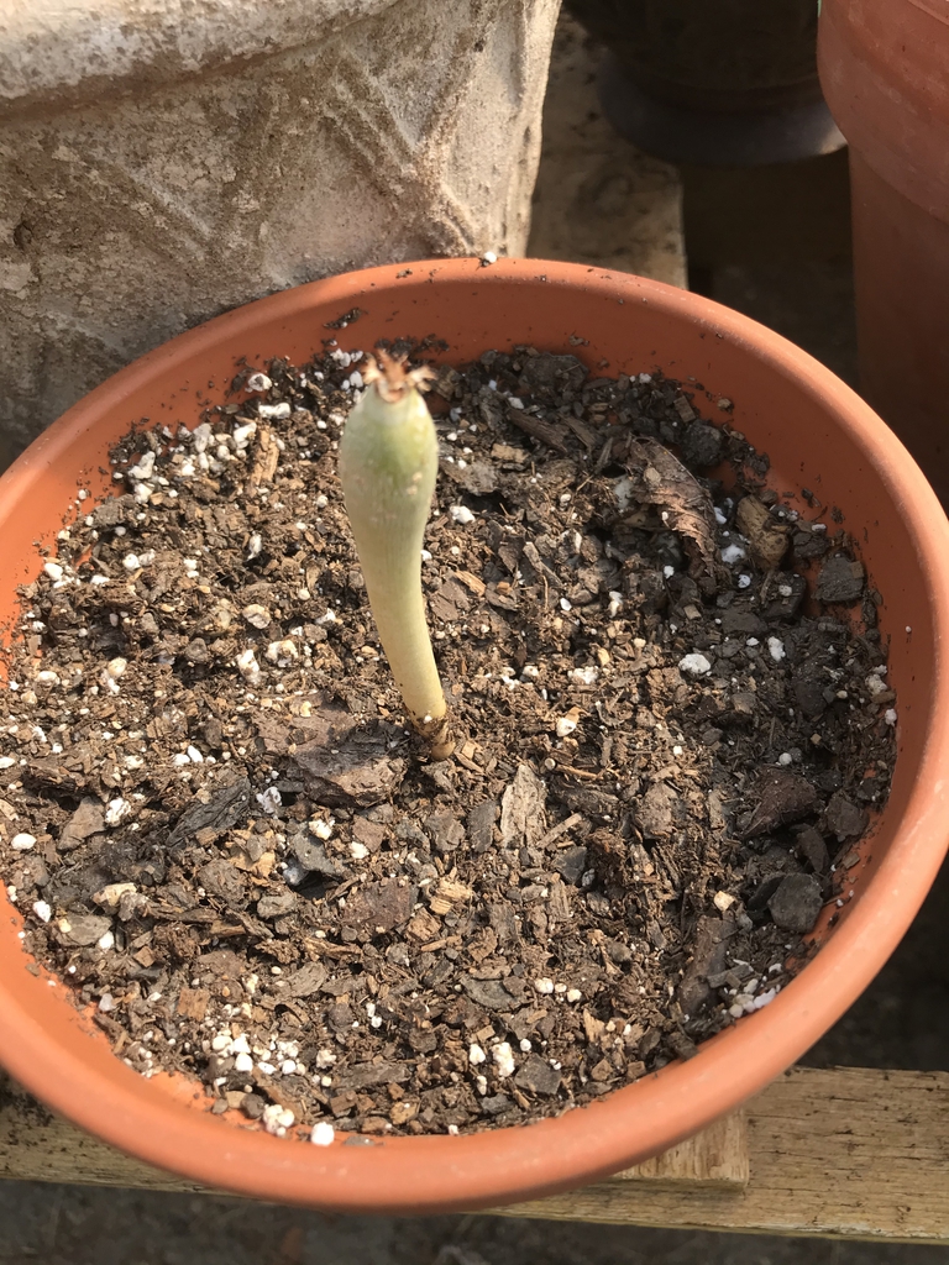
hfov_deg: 49.7
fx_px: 1023
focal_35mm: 28
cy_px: 632
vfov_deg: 63.4
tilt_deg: -58.5
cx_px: 474
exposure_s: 1/812
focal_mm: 3.99
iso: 20
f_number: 1.8
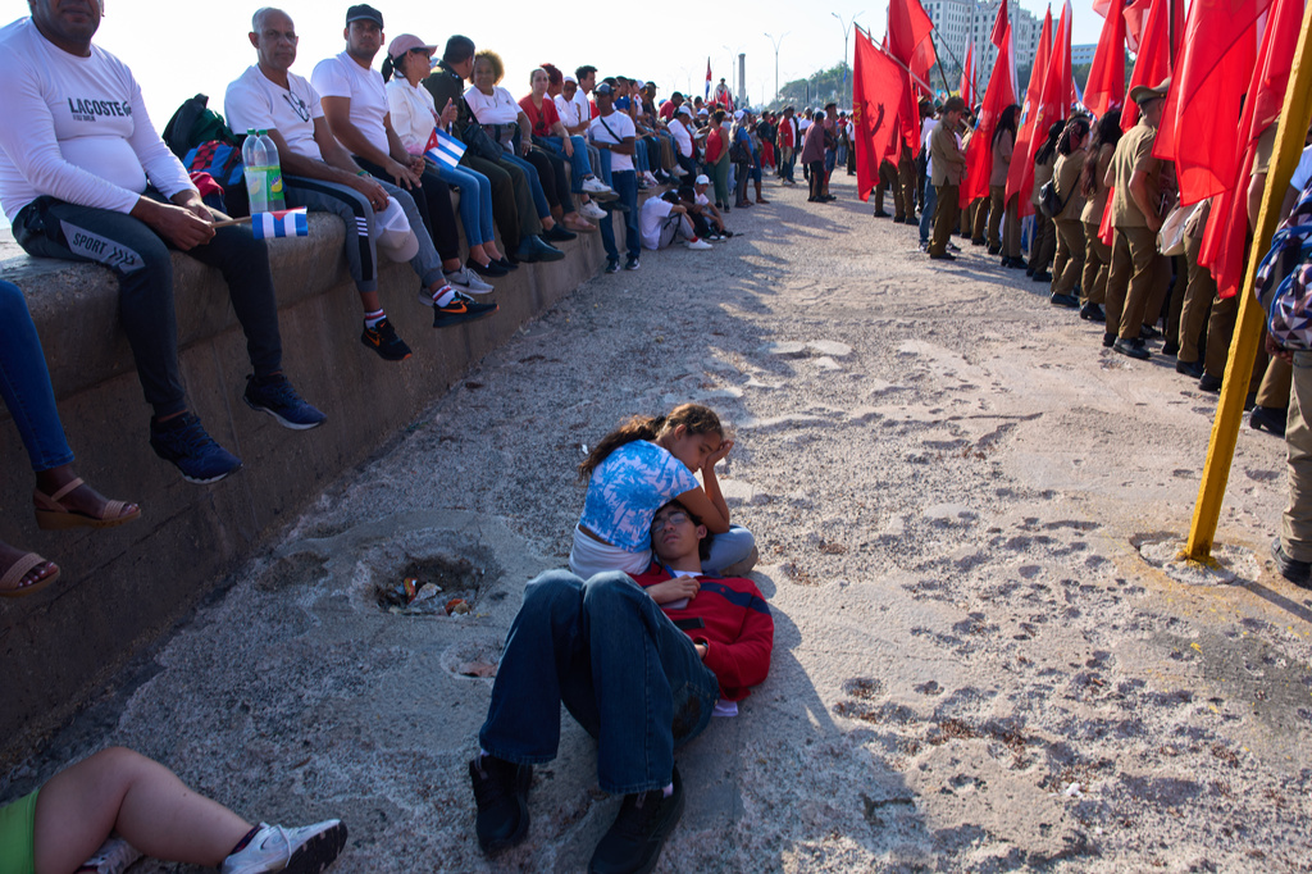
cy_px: 437
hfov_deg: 73.8
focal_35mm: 24
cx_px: 656
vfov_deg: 53.1
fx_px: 874
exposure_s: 1/250
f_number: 4.5
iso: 100
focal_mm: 24
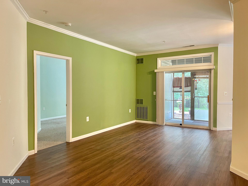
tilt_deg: -2.4
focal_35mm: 25
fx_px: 179
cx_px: 124
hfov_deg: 69.4
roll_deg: +0.3
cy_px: 93
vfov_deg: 54.9
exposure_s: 1/60
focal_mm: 5.1
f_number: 1.6
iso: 250
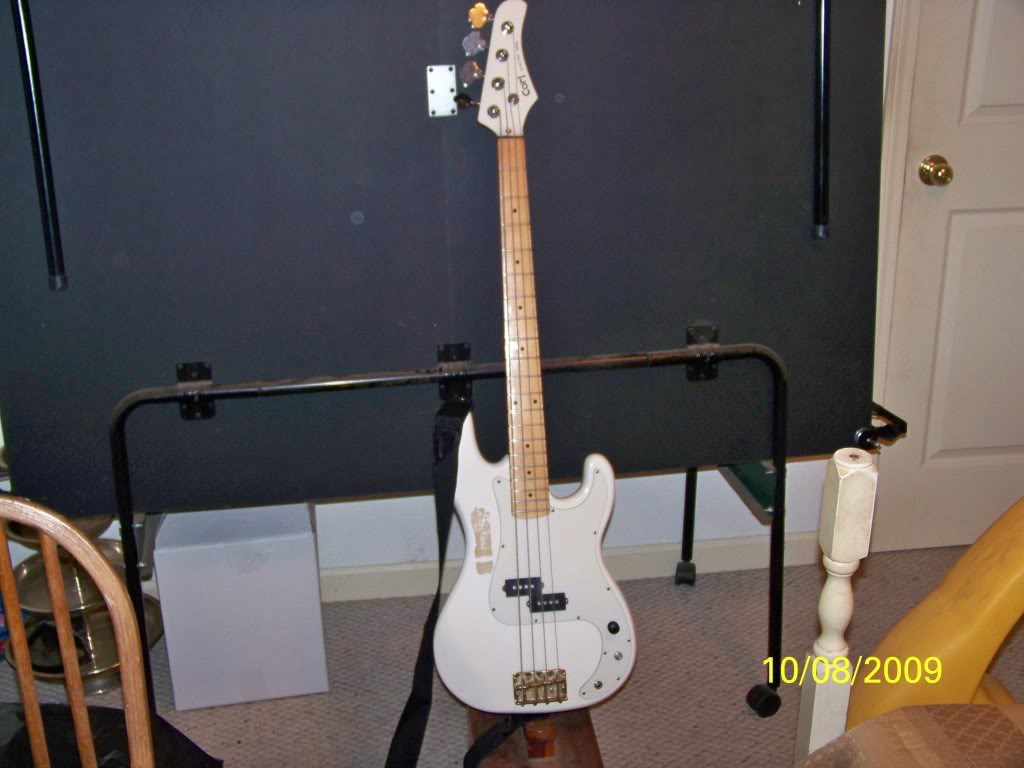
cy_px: 384
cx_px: 512
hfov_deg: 45.8
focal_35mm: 41
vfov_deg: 35.1
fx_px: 1213
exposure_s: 1/30
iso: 200
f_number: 2.8
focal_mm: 7.6
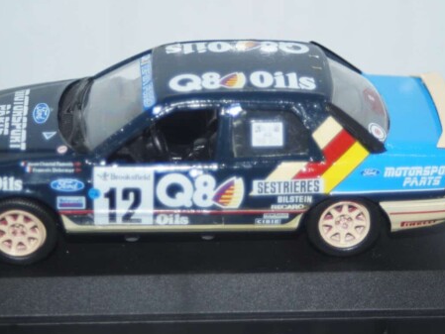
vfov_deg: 11.0
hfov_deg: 14.6
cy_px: 181
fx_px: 1736
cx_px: 233
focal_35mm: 135
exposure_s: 1/100
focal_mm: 70
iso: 320
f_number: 5.6
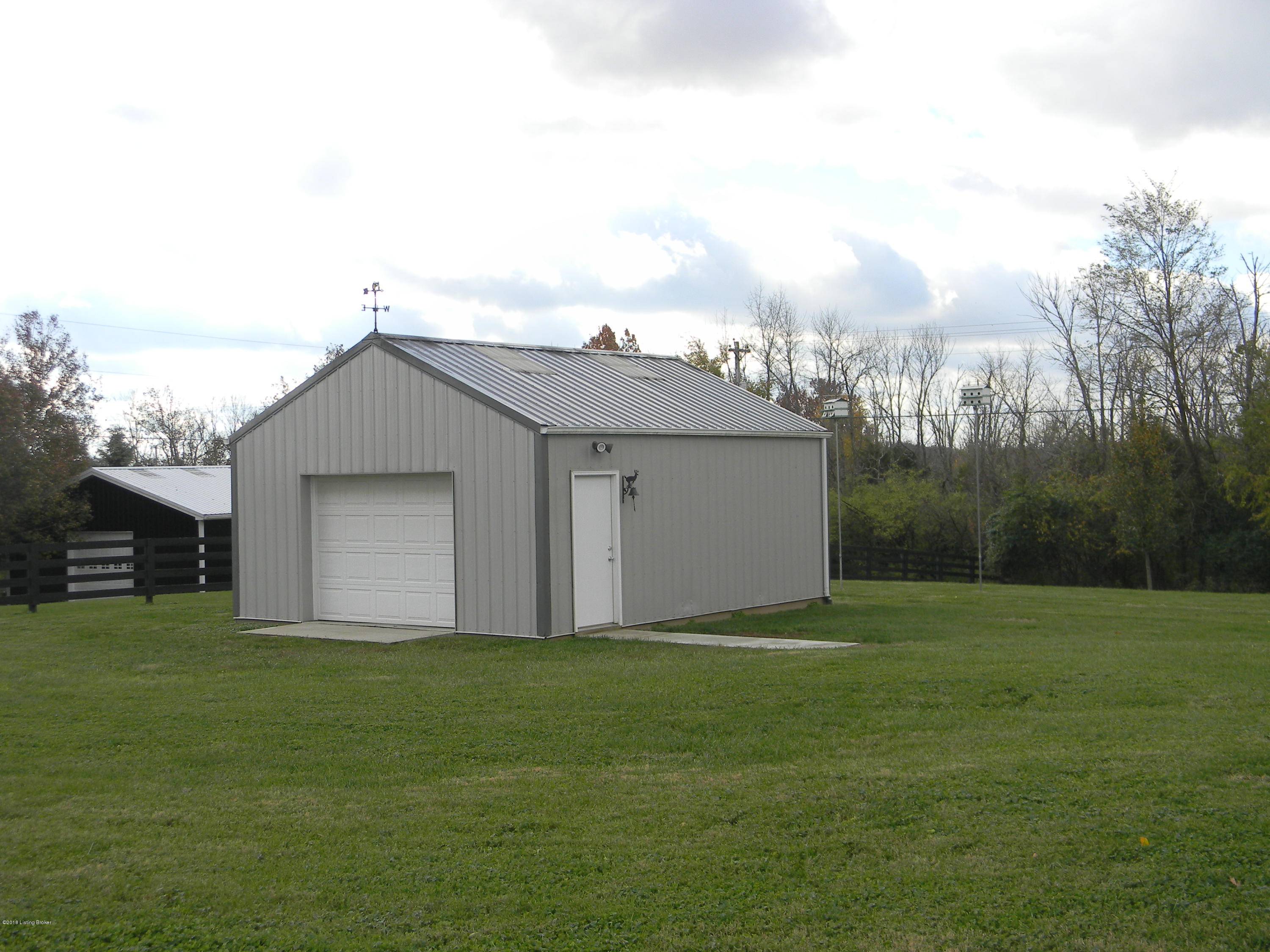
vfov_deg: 35.1
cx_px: 635
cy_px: 476
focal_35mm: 41
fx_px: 1504
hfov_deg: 45.8
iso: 80
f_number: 3.8
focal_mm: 7.3
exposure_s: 1/399
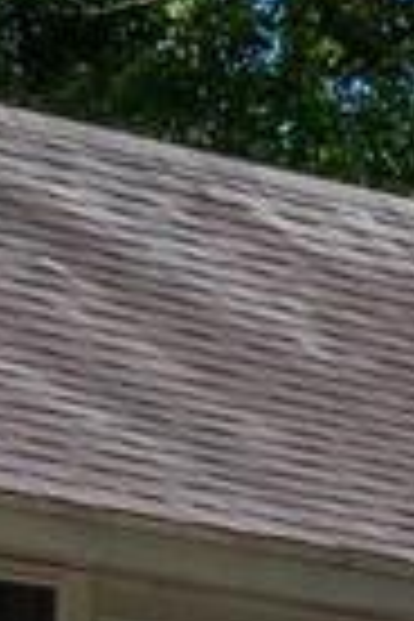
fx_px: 6468
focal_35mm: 375
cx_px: -346
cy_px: 1444
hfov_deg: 3.6
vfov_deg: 5.3
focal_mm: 24
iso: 250
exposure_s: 1/320
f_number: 9
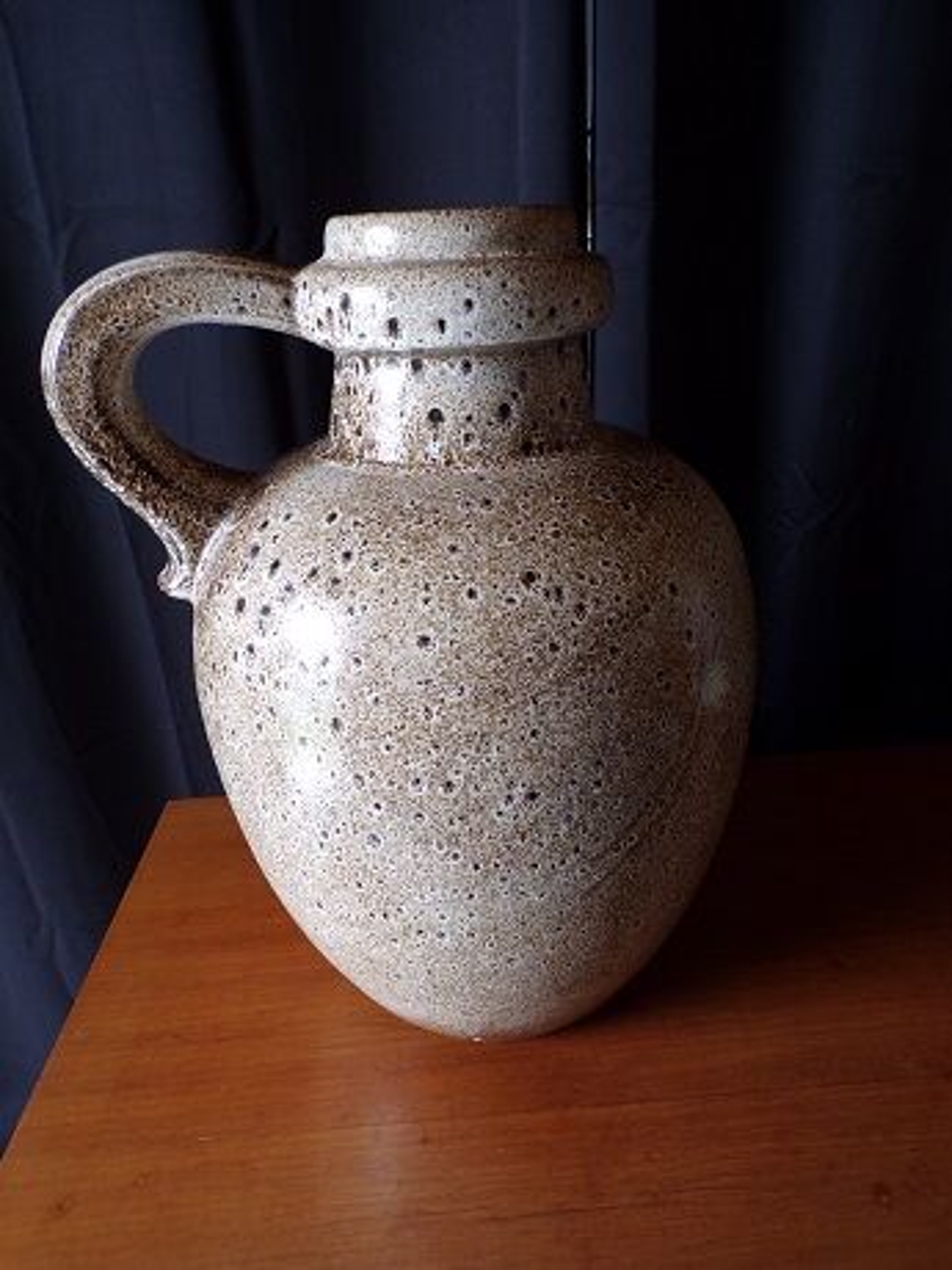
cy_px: 635
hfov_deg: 56.8
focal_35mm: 24
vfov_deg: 71.6
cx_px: 476
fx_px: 880
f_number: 3
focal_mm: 4.3
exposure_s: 1/34
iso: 121
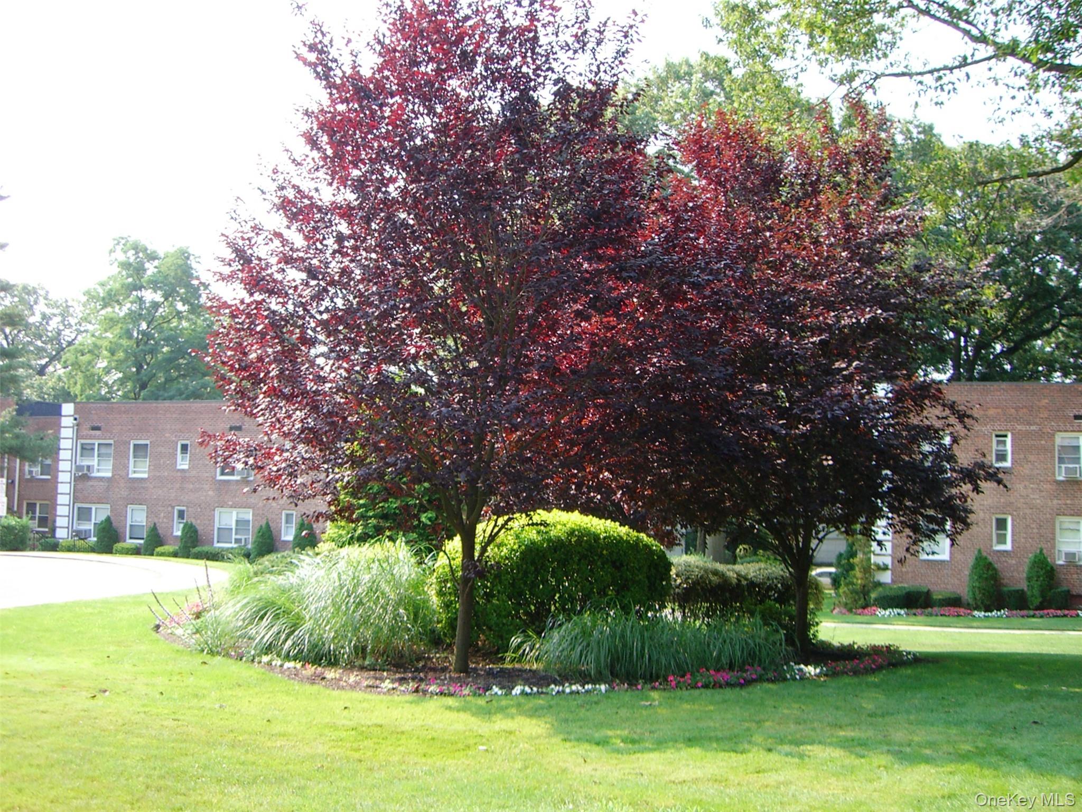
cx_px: 541
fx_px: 1188
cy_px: 406
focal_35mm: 38
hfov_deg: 49.0
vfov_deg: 37.7
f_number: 2.7
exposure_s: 1/200
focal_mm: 6.2
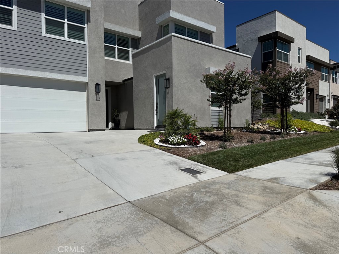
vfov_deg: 56.8
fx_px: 235
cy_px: 127
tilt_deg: +0.3
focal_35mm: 24
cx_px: 170
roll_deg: +0.1
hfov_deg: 71.6
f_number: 1.78
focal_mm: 6.76
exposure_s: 1/11905
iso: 80
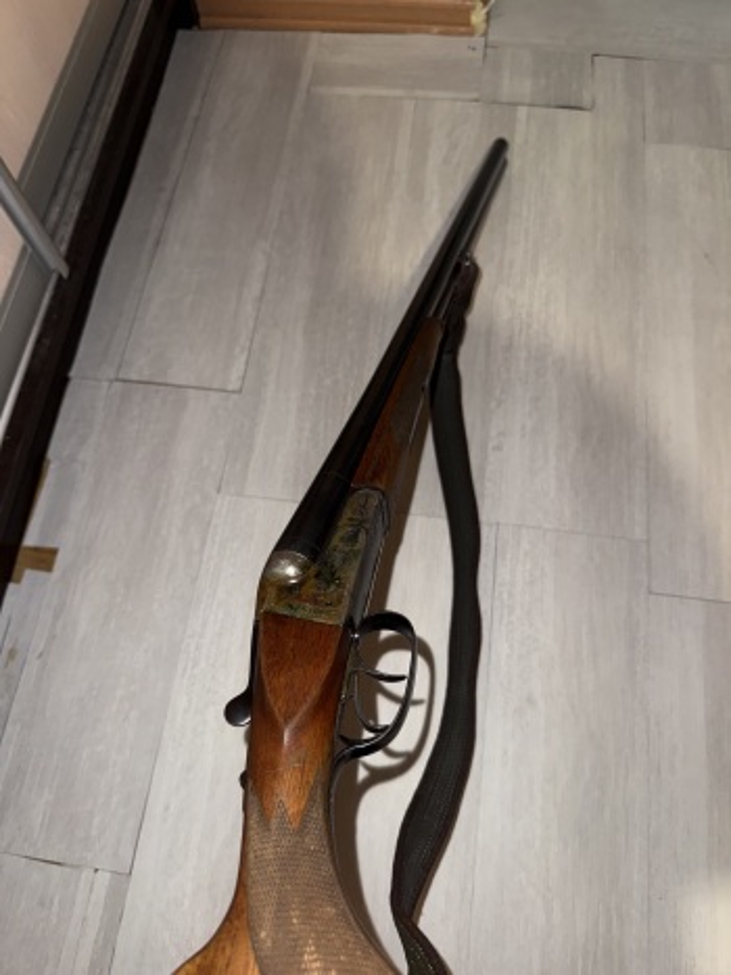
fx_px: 676
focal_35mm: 24
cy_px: 488
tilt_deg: -68.2
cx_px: 366
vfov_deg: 71.6
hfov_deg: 56.8
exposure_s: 1/29
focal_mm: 6.76
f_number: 1.78
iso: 80
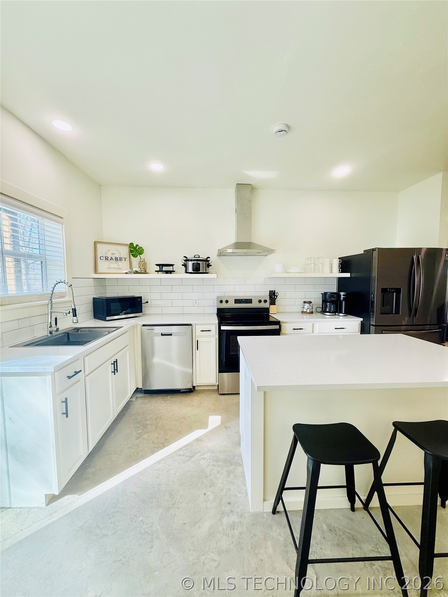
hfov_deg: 85.7
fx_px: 242
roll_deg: -0.4
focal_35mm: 14
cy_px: 298
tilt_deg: -3.8
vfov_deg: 102.1
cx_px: 224
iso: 80
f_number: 2.2
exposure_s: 1/120
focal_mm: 2.22
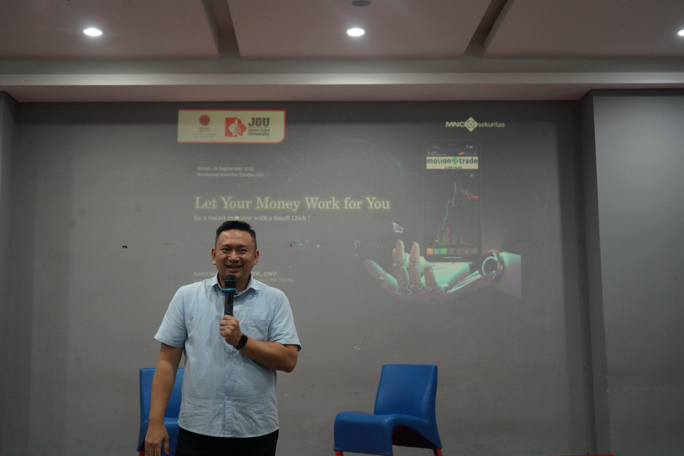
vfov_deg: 28.7
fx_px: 893
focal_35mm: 47
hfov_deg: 41.9
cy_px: 228
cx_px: 342
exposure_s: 1/80
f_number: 4.5
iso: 1600
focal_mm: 47
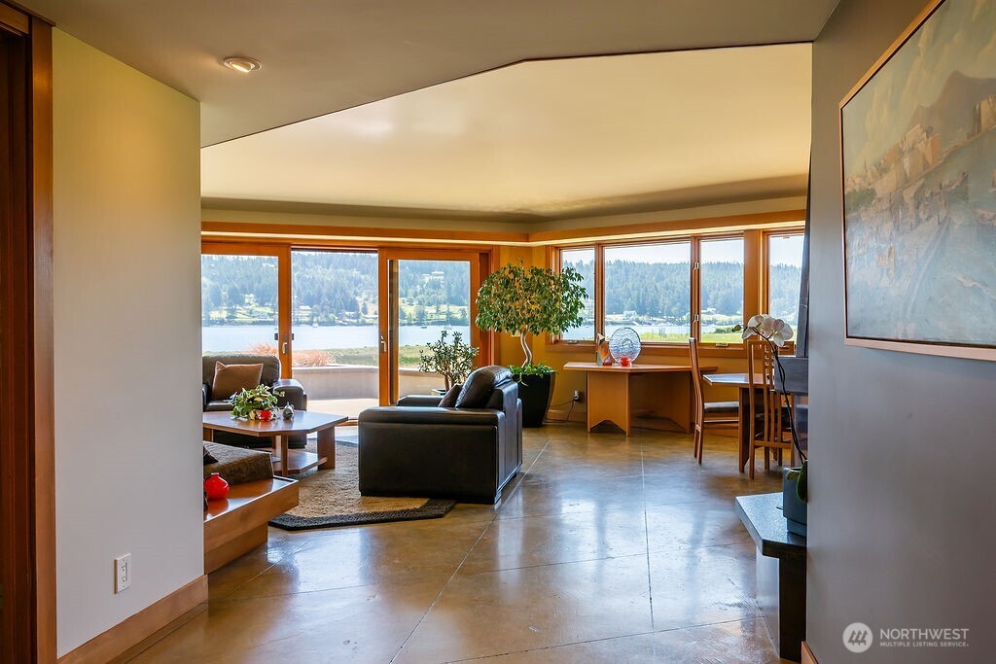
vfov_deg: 56.2
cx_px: 498
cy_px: 332
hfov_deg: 77.3
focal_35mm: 22
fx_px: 623
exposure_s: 1/60
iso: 100
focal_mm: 22.5
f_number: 8
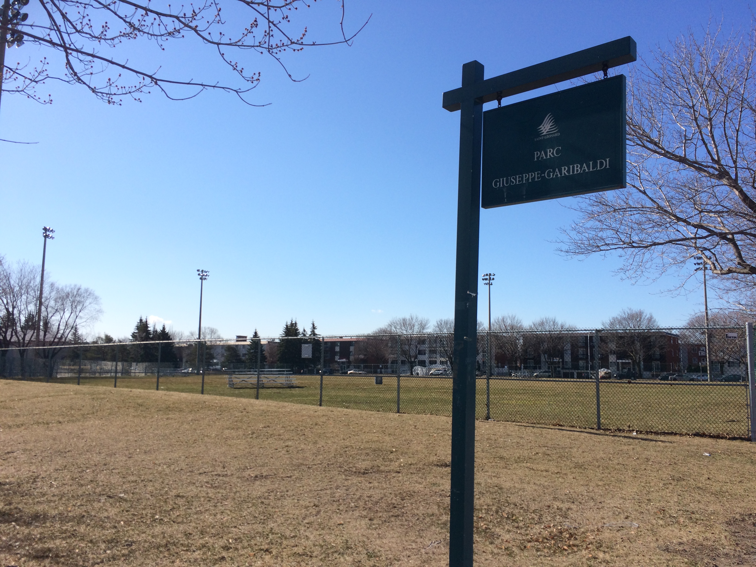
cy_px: 284
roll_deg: -0.1
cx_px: 378
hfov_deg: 61.7
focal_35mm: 29
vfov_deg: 48.2
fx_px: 633
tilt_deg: +6.2
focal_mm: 4.15
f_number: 2.2
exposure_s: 1/1709
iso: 32
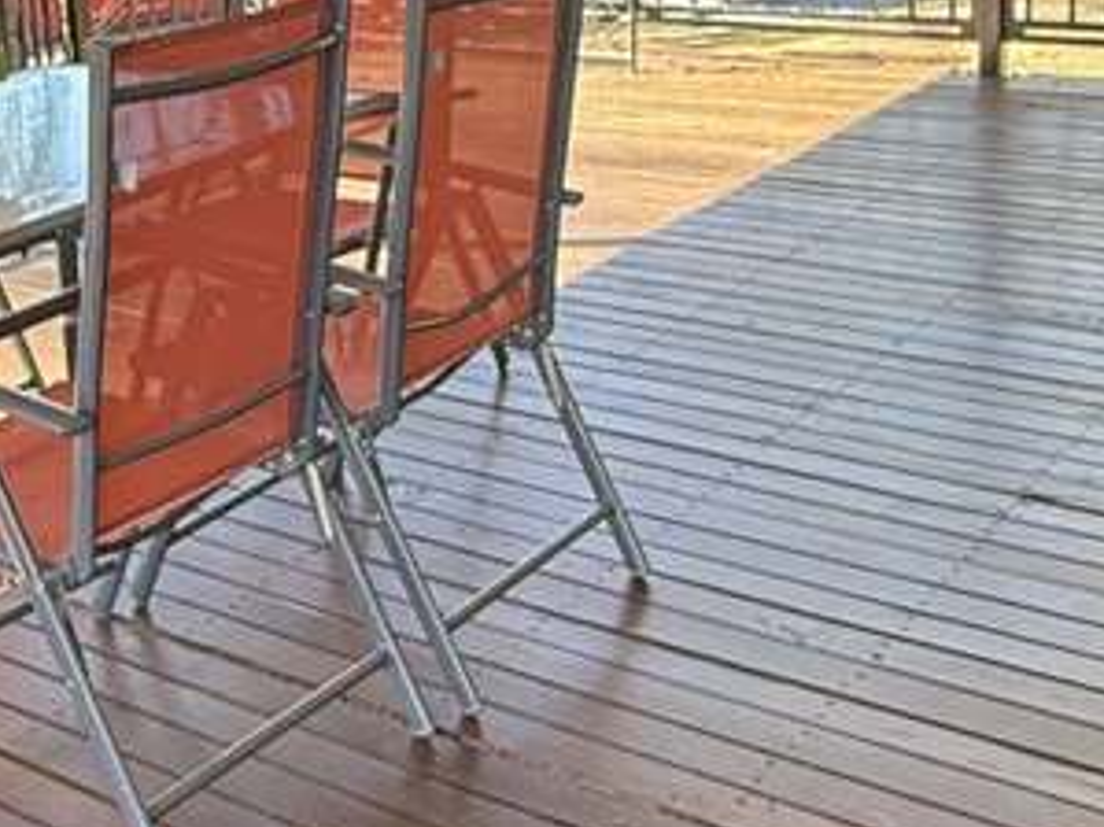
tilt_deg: -12.1
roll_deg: +4.5
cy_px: 170
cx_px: 170
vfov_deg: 24.0
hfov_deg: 31.1
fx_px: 1913
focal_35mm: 60
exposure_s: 1/99
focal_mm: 2.22
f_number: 2.2
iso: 250
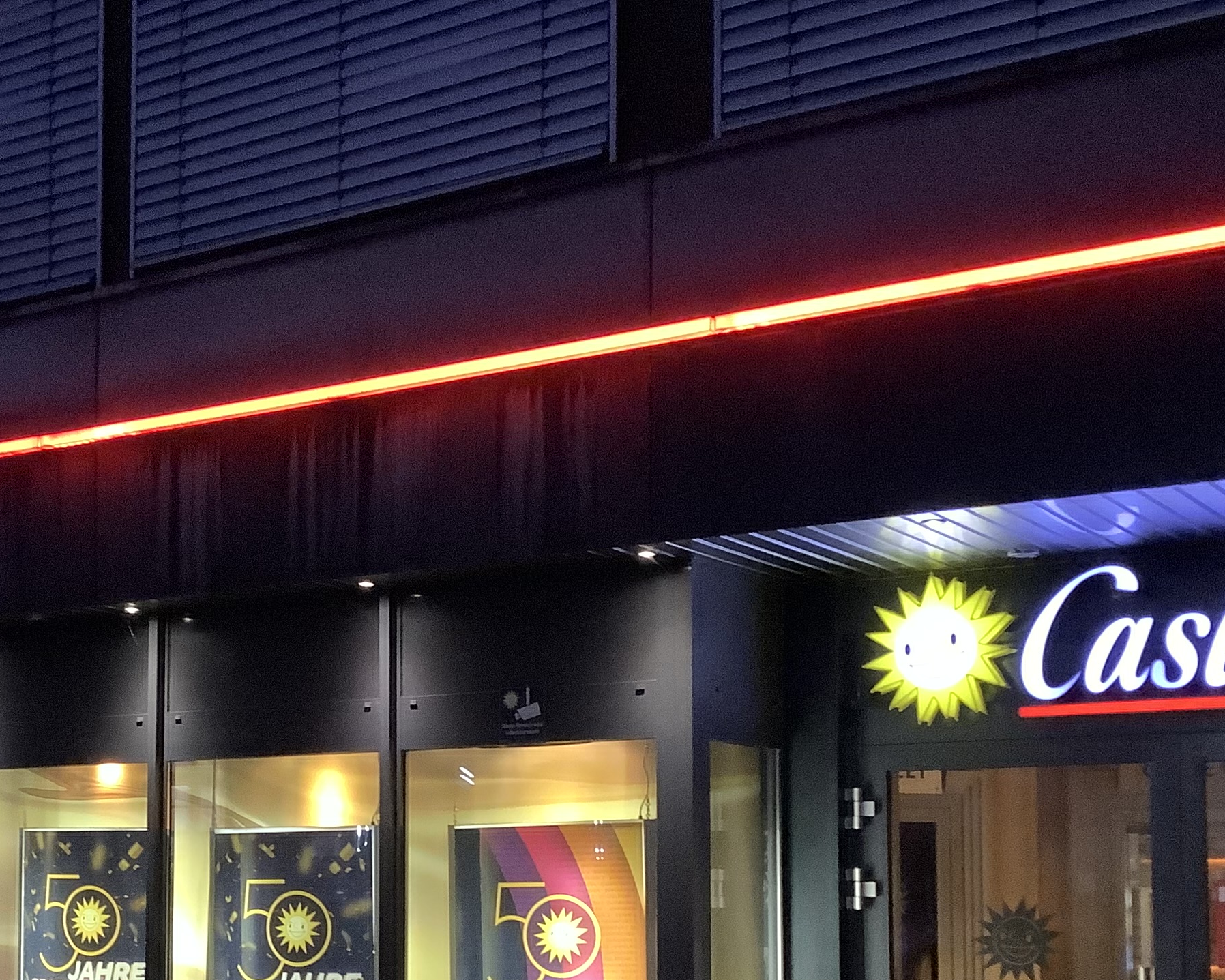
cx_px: 323
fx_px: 1994
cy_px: 767
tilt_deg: +2.2
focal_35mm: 55
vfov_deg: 27.1
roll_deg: -1.4
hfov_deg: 33.5
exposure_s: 1/25
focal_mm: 3.3
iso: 640
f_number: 2.4
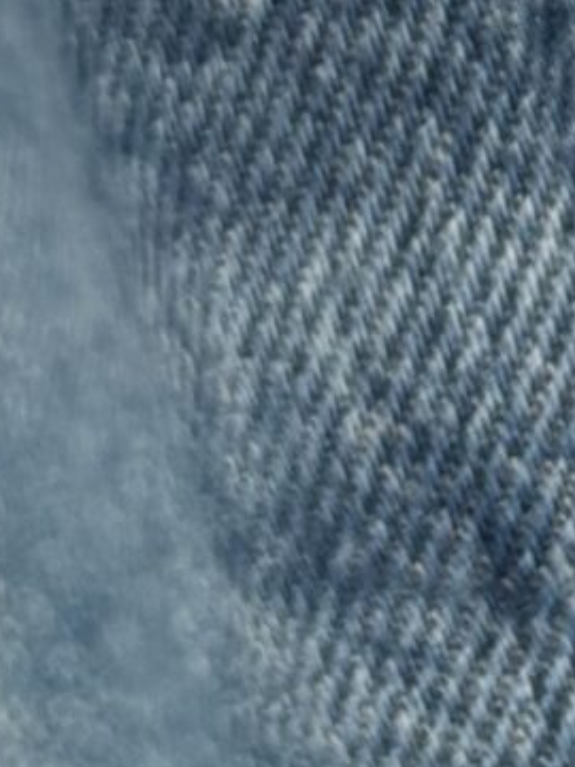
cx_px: 790
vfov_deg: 10.9
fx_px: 3278
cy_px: -1200
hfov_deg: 9.8
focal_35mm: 148
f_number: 1.6
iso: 125
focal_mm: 5.96
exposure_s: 1/121
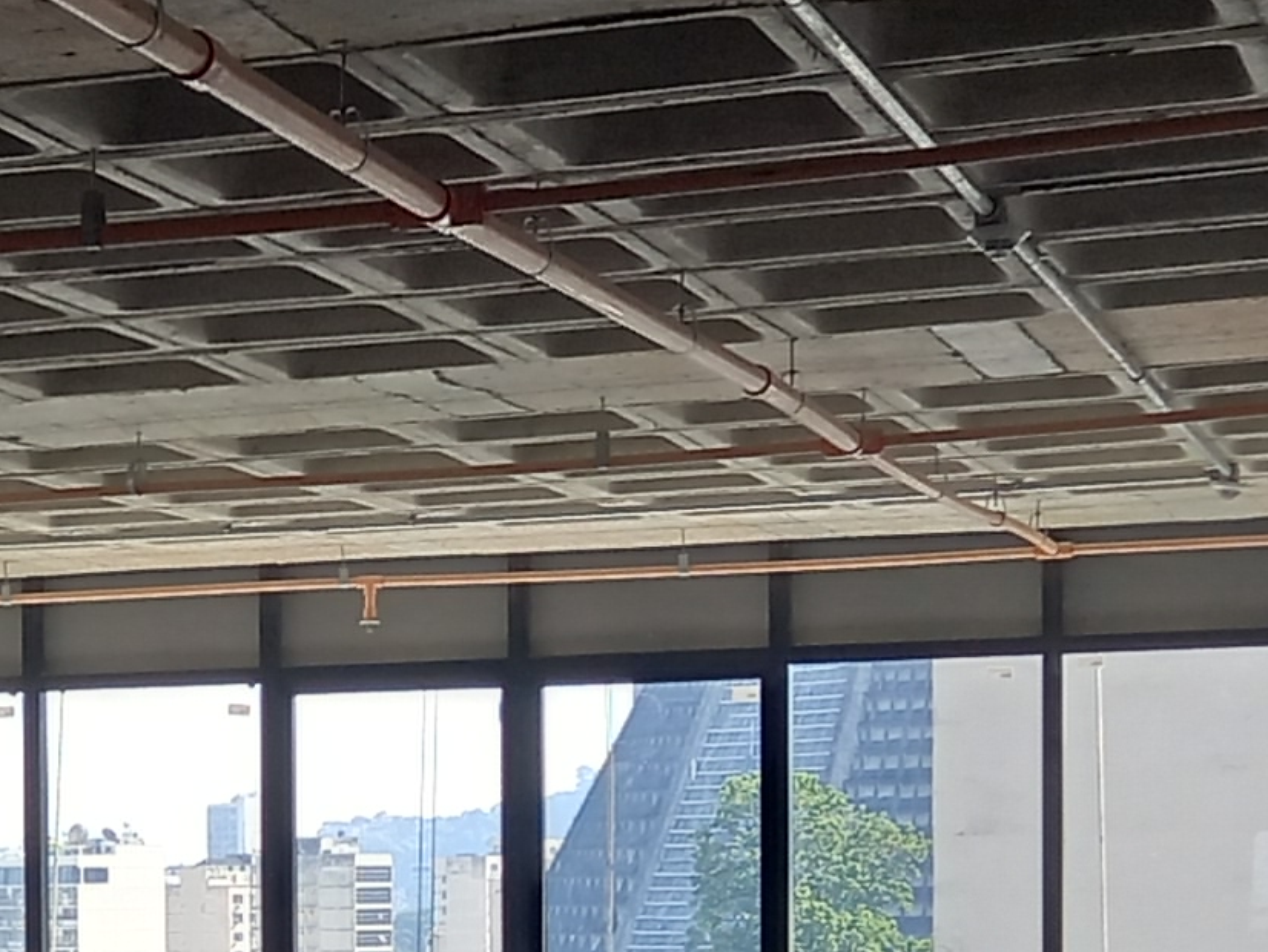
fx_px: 4434
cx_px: -224
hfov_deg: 15.7
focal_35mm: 121
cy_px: 1093
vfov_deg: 12.0
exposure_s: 1/59
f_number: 2
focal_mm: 4.6
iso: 80
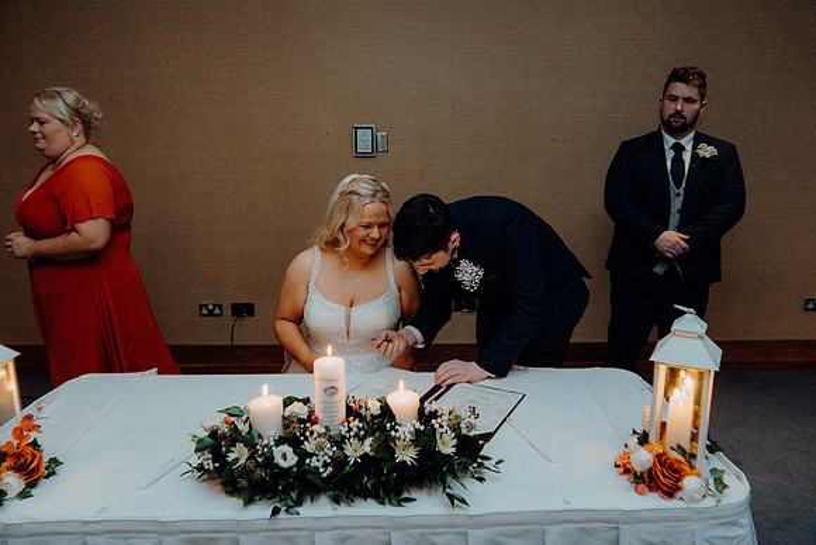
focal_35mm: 28
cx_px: 408
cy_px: 272
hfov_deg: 65.5
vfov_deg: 46.4
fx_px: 635
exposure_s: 1/160
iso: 2500
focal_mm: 28
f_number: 3.5
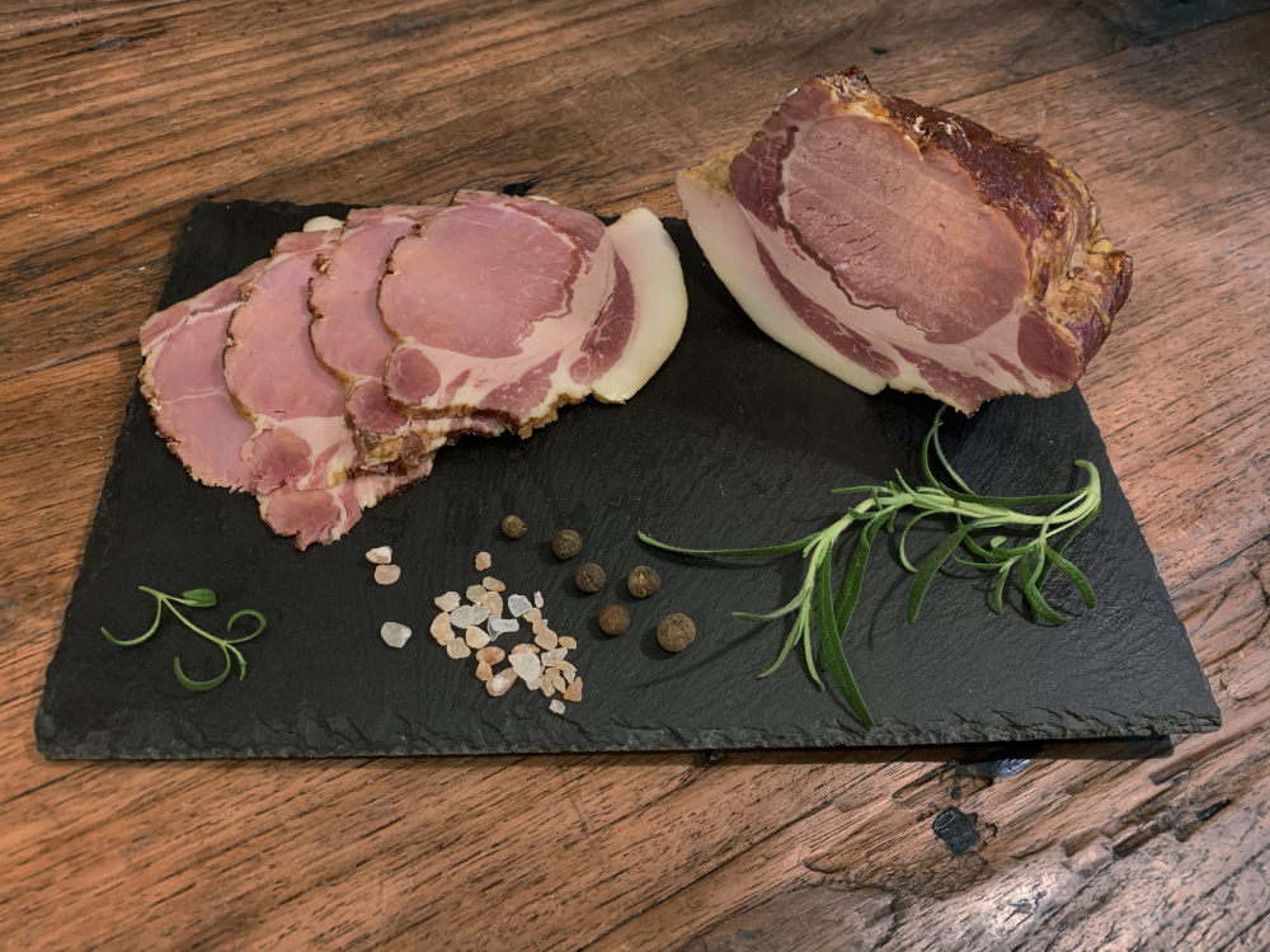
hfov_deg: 67.3
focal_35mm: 26
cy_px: 476
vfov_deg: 53.1
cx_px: 635
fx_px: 954
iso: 320
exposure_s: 1/50
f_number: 1.8
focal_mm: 4.2
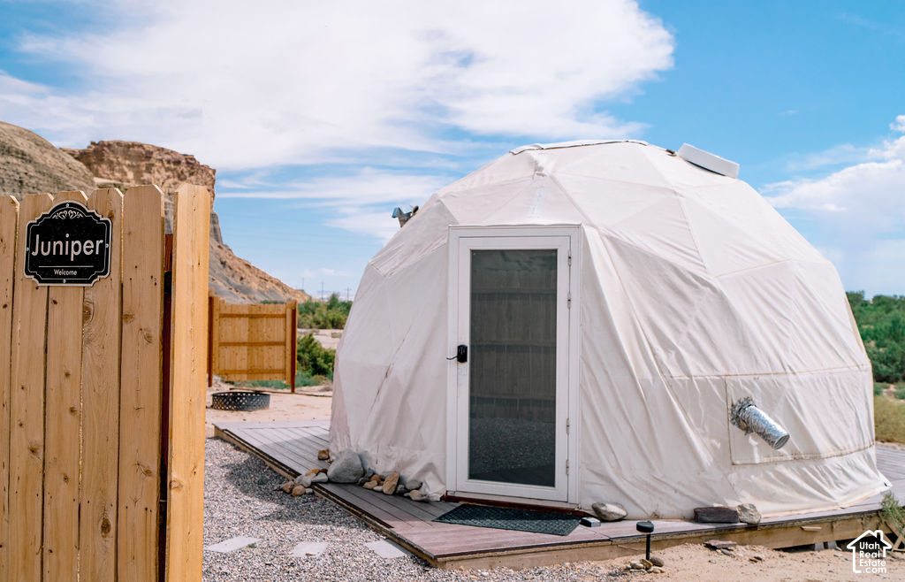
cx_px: 449
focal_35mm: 37
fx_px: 909
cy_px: 289
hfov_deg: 52.9
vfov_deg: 35.5
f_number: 5
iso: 320
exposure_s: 1/800
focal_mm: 35
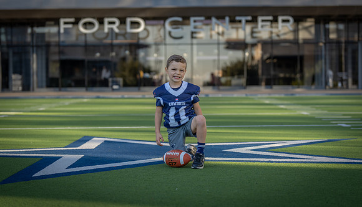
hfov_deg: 22.8
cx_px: 173
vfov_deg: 13.1
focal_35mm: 93
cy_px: 113
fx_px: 899
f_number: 2.8
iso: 100
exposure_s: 1/500
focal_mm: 80
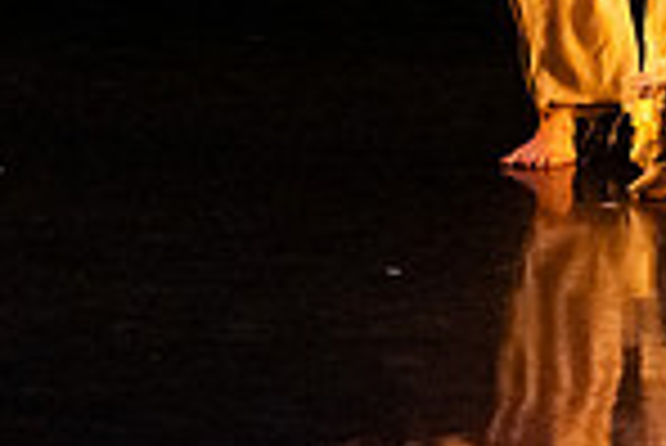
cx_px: 255
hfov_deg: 7.1
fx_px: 5370
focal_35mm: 290
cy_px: -377
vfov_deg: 4.7
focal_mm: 61
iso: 4000
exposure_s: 1/400
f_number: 4
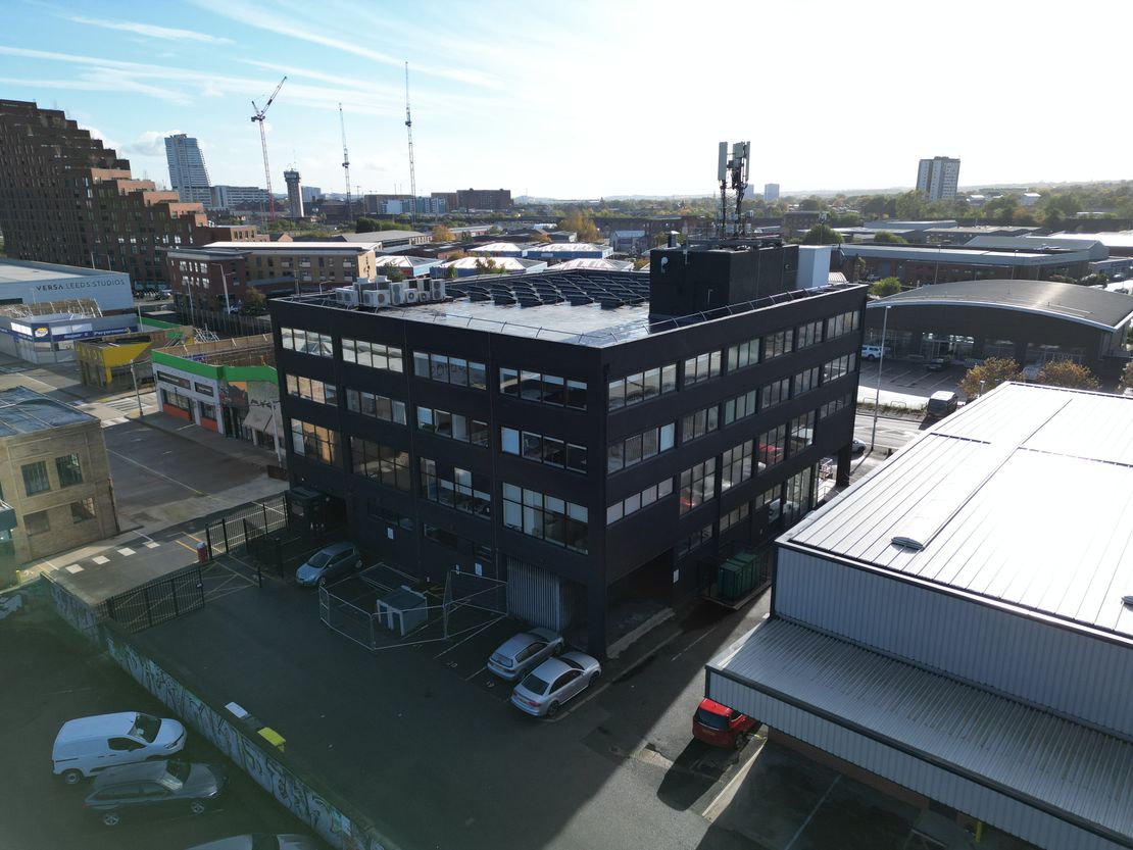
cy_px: 425
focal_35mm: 24
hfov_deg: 71.6
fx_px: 786
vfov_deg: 56.8
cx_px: 566
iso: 100
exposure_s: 1/2000
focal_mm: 6.72
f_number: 1.7
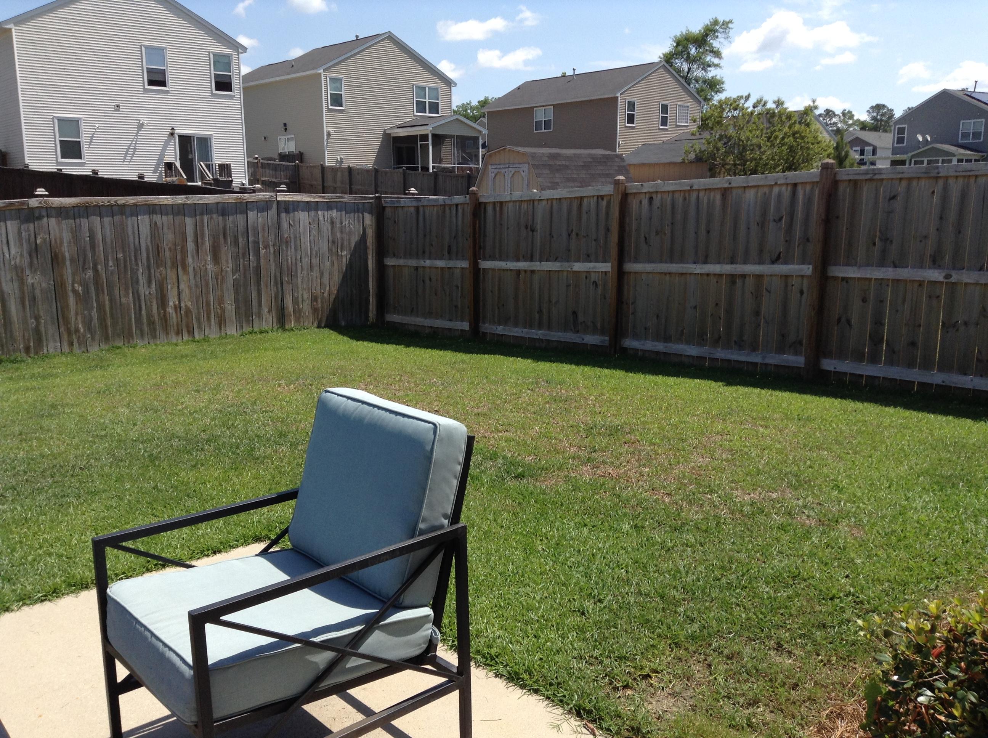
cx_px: 494
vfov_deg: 42.8
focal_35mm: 33
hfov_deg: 55.4
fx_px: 940
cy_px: 369
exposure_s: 1/1034
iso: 25
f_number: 2.4
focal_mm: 3.3
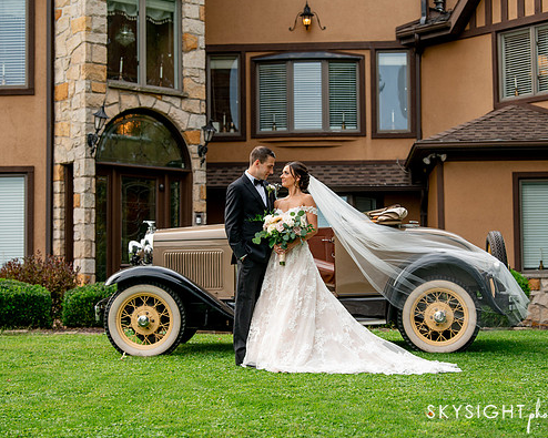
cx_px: 281
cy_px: 213
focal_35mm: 84
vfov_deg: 18.3
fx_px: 1362
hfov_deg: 22.7
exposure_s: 1/1000
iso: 500
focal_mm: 72
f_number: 3.5
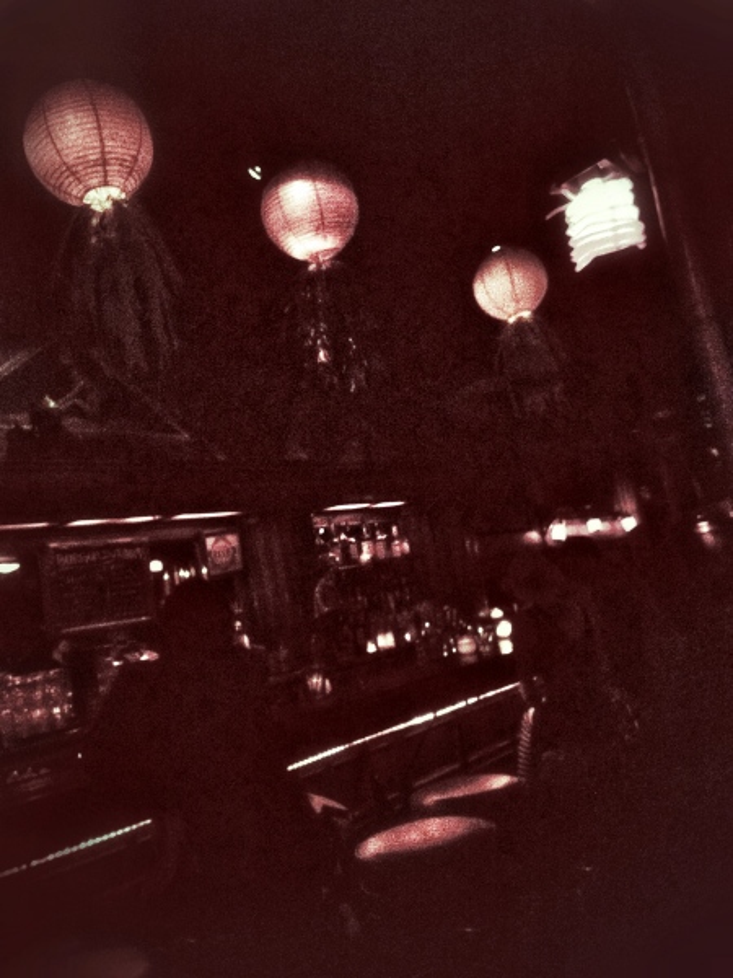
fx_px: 988
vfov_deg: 52.6
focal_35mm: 35
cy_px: 489
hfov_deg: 40.7
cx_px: 366
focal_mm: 4.28
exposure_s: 1/15
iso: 800
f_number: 2.4
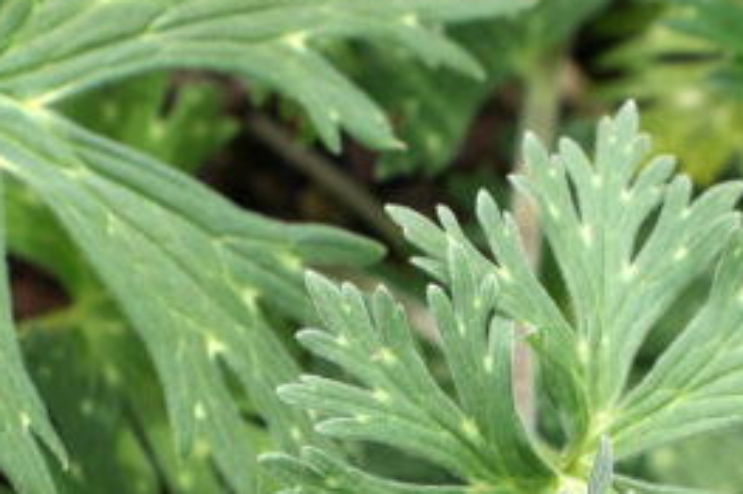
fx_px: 6600
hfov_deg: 6.4
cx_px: 347
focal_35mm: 320
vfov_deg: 4.3
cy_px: 838
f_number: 4.5
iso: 200
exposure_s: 1/400
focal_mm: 70
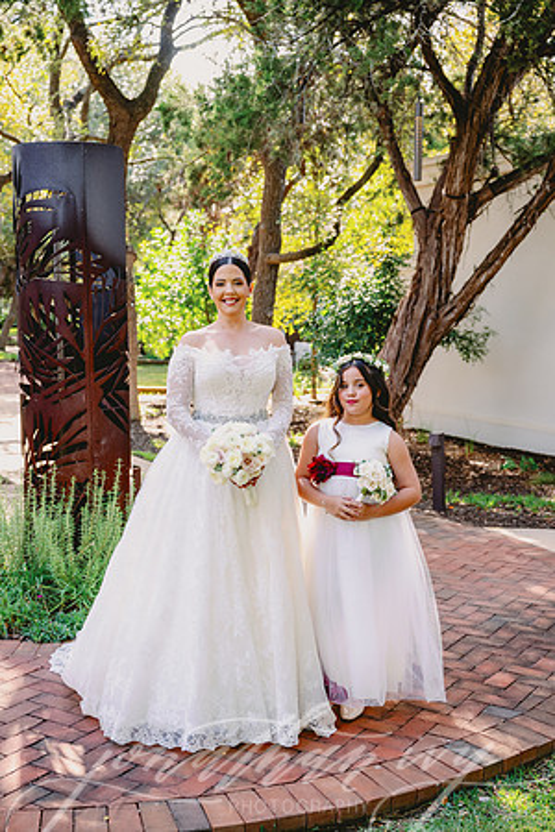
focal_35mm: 44
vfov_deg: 44.5
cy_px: 416
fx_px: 1017
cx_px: 278
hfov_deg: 30.5
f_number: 3.5
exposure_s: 1/320
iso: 400
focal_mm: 44
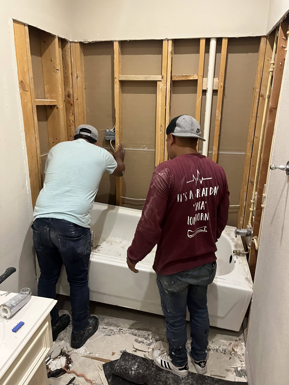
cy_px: 192
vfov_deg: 67.3
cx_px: 144
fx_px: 289
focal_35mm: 26
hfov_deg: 53.1
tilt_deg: -14.1
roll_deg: -1.0
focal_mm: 5.1
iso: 400
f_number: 1.6
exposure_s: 1/60
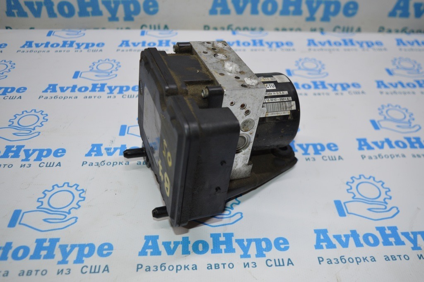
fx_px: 388
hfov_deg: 57.3
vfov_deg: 39.9
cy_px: 141
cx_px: 212
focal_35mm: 33
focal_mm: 22
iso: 400
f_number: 4
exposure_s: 1/125
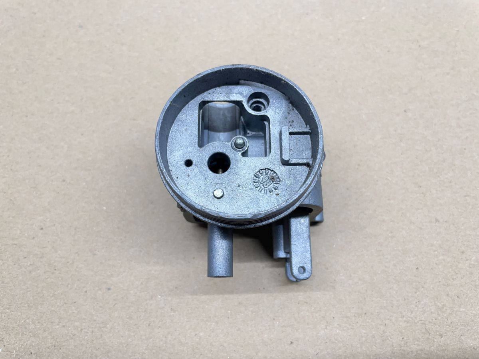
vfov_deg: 53.1
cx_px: 240
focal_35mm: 26
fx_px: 360
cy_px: 180
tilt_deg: -71.4
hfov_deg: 67.3
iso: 80
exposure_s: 1/100
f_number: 1.6
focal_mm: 4.2
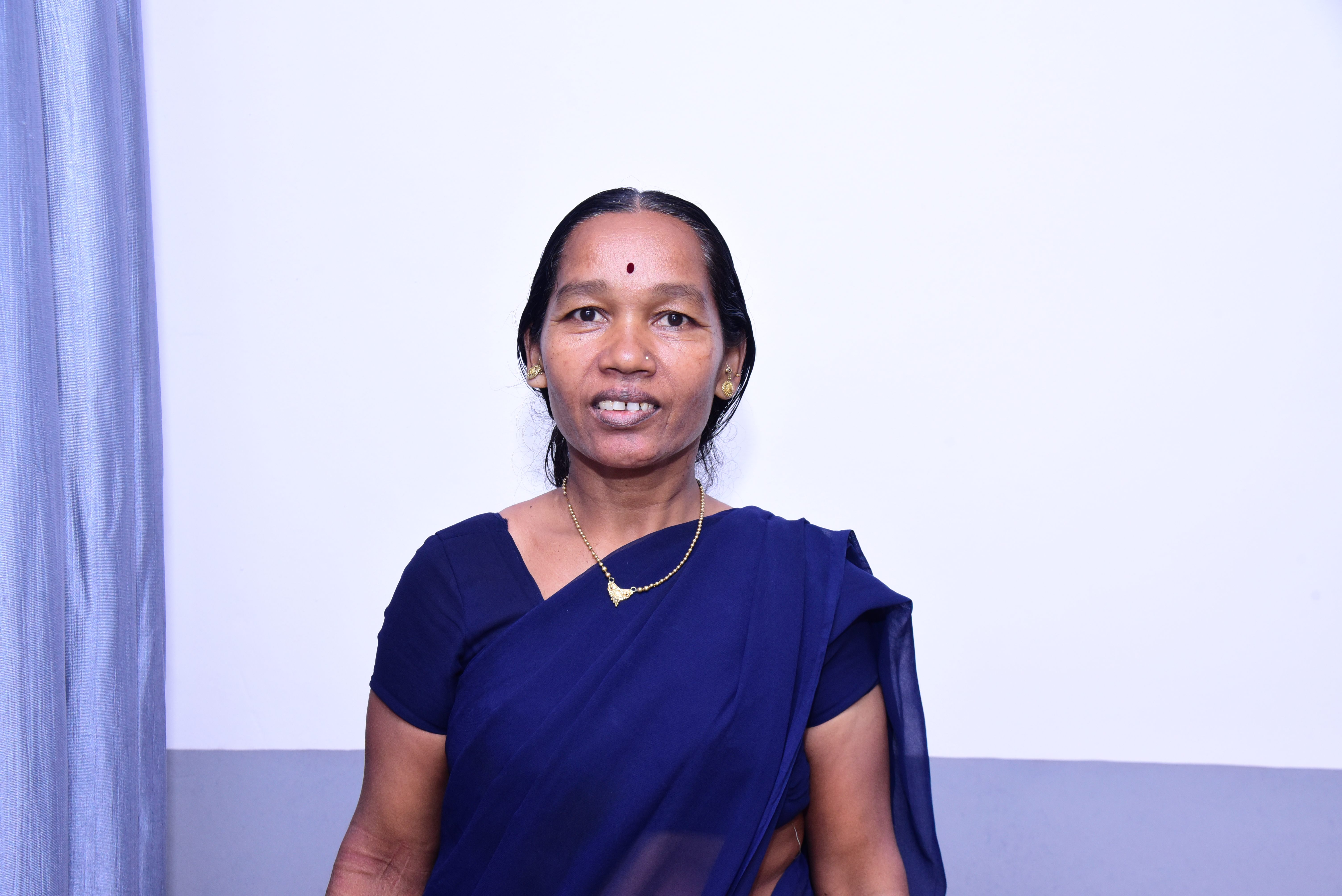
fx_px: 1865
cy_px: 448
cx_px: 671
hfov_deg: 39.6
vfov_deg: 27.0
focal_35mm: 50
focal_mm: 50
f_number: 10
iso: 2500
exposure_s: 1/160
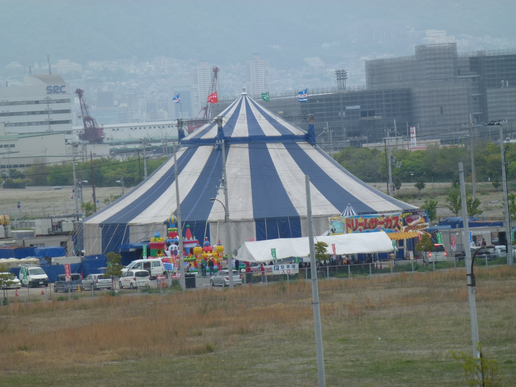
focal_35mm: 232
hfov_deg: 8.5
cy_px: 194
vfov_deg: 6.4
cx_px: 258
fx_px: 3458
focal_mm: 41.5
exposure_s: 1/100
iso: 100
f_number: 5.6
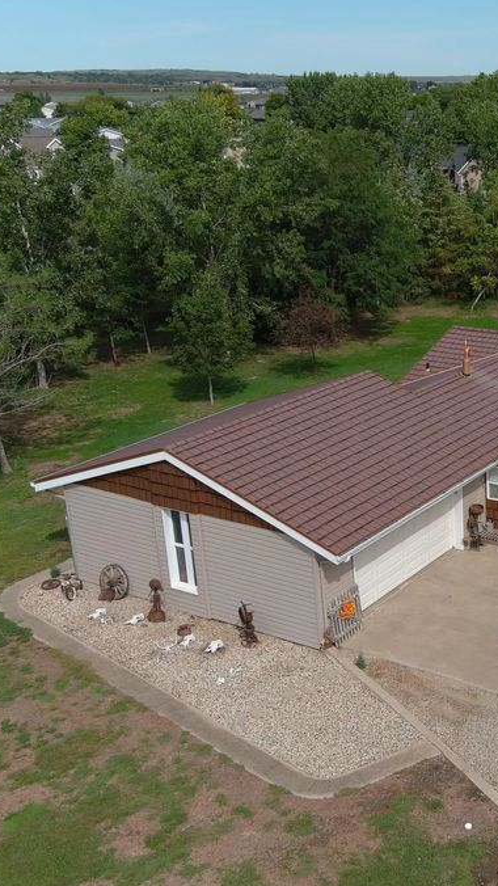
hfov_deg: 24.5
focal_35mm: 46
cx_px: 527
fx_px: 1080
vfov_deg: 44.6
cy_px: 444
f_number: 2.8
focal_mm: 10.57
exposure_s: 1/394
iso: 105
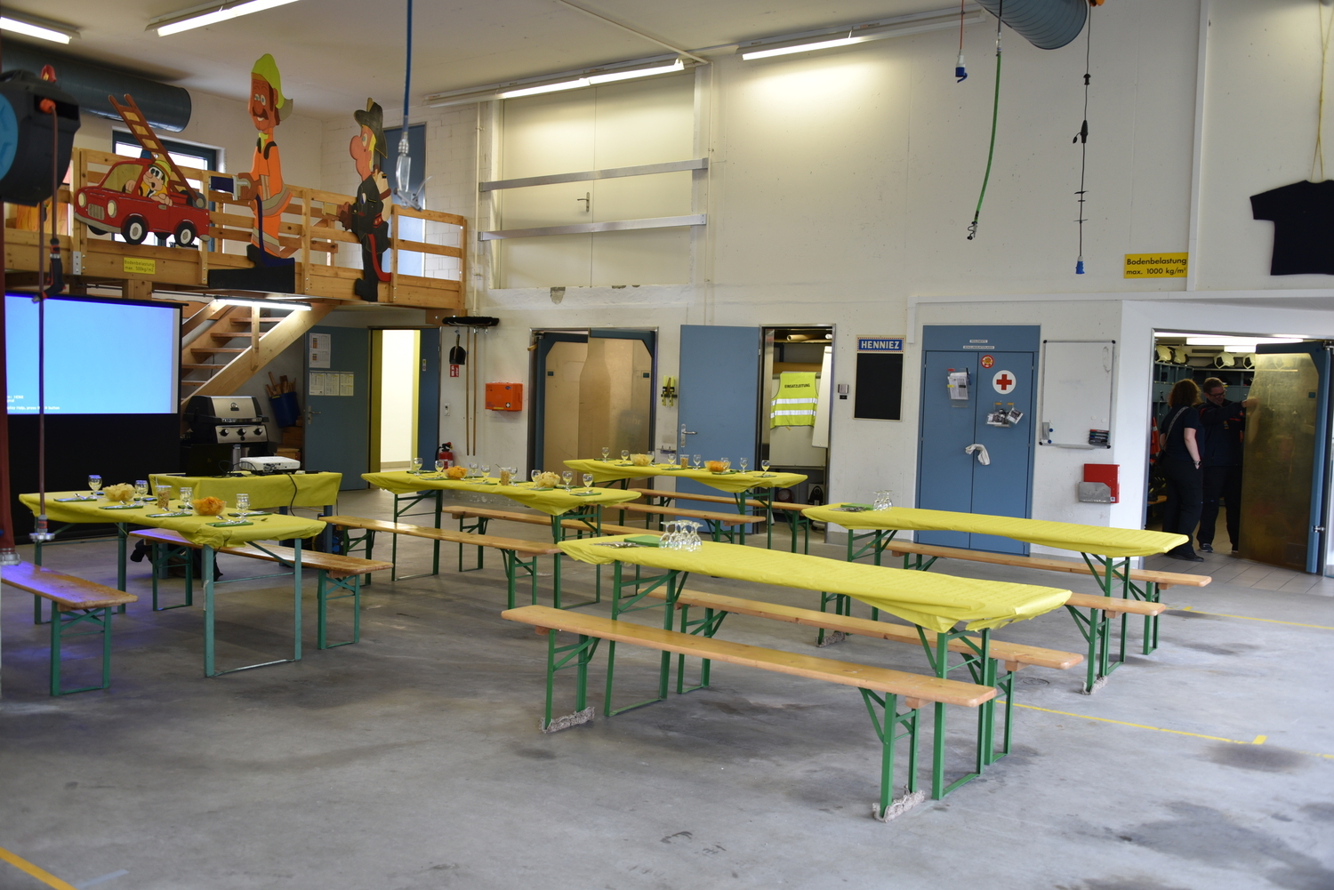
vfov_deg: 41.1
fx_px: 1186
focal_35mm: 32
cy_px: 445
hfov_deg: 58.7
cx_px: 667
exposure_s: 1/60
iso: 500
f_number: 4
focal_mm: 32
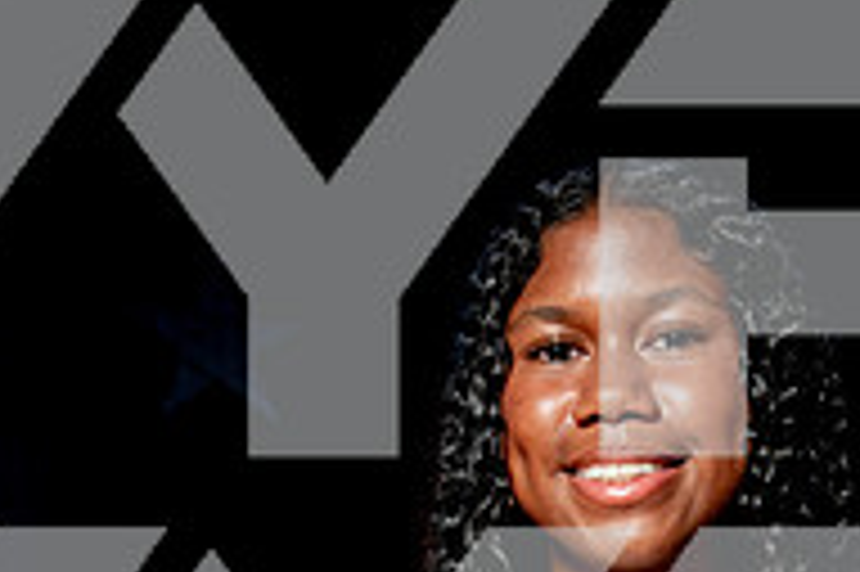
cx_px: 527
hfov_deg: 19.4
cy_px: 768
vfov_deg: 12.6
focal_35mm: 105
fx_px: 2506
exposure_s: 1/200
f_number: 5.6
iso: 250
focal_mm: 34
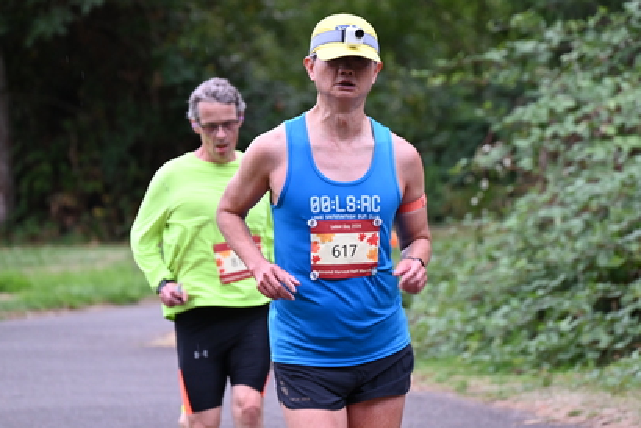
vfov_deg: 5.1
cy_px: 173
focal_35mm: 268
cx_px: 335
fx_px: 4775
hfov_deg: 7.7
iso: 1100
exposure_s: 1/250
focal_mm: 200
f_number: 6.3
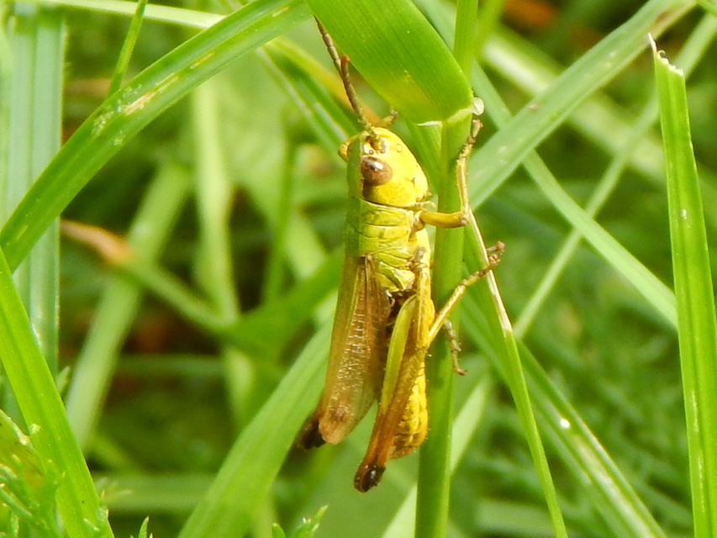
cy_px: 269
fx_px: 2362
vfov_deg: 13.0
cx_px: 358
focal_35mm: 114
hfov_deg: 17.3
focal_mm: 20.5
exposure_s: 1/125
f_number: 4.6
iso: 125
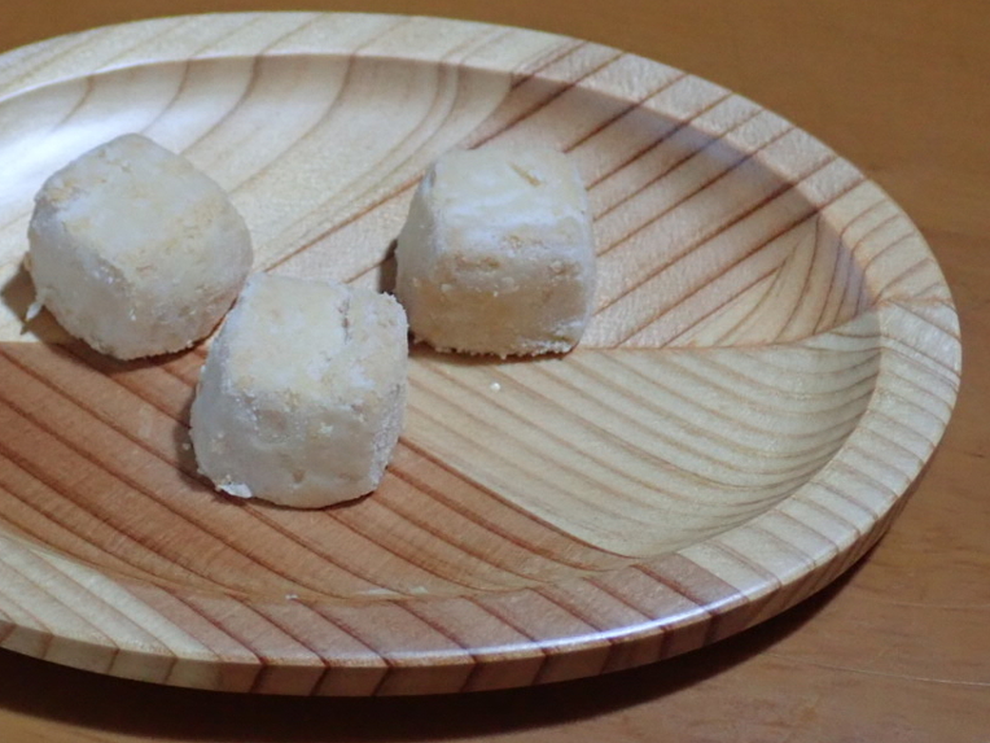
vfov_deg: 19.1
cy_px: 345
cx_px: 292
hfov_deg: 25.1
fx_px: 2202
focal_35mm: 77
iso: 800
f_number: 3.2
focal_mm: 8.99
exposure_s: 1/30
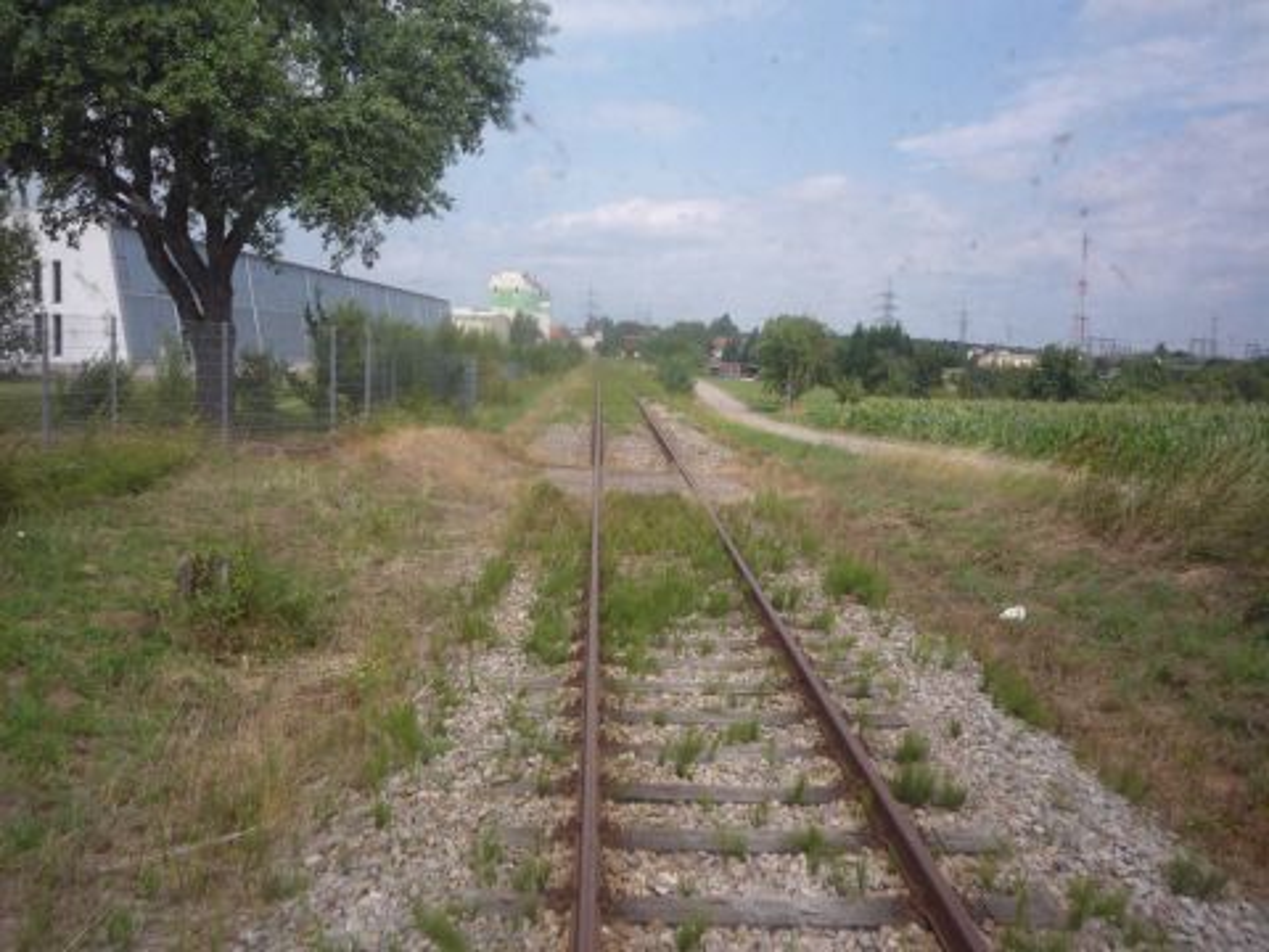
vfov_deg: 44.2
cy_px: 476
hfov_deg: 56.8
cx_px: 634
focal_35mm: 32
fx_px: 1173
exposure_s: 1/400
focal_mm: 5.2
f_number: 5.6
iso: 100
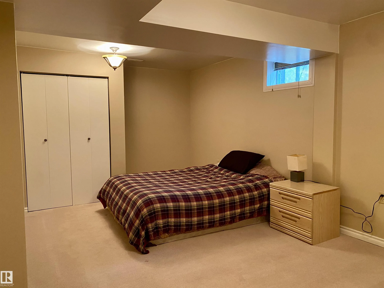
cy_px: 144
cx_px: 192
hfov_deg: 67.3
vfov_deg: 53.1
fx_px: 288
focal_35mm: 26
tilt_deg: -4.0
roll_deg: +0.6
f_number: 1.8
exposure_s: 1/40
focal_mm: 4.25
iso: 400
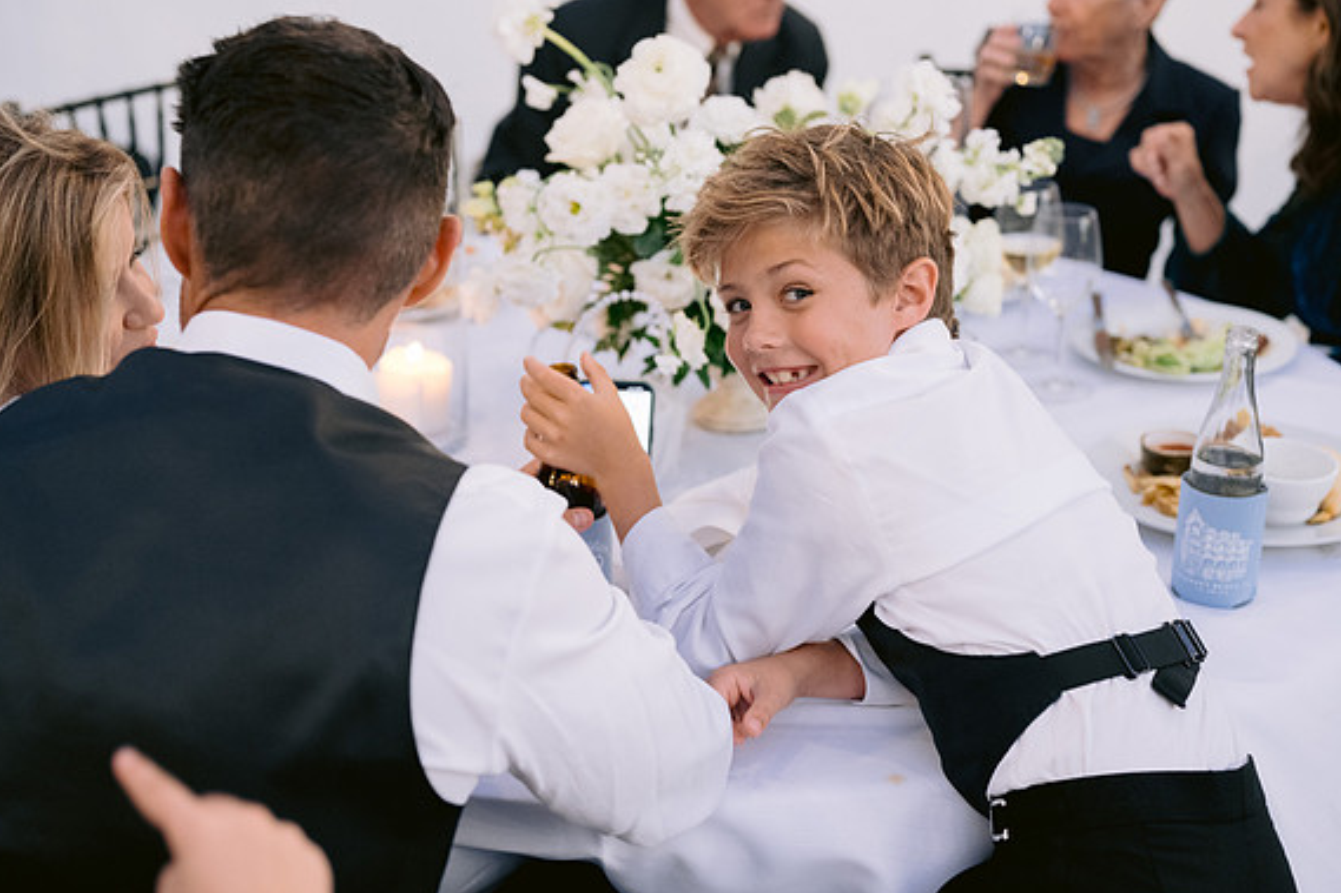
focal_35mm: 51
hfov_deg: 38.9
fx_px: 1899
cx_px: 667
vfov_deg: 26.5
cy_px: 454
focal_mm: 50
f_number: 2.8
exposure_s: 1/125
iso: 1600
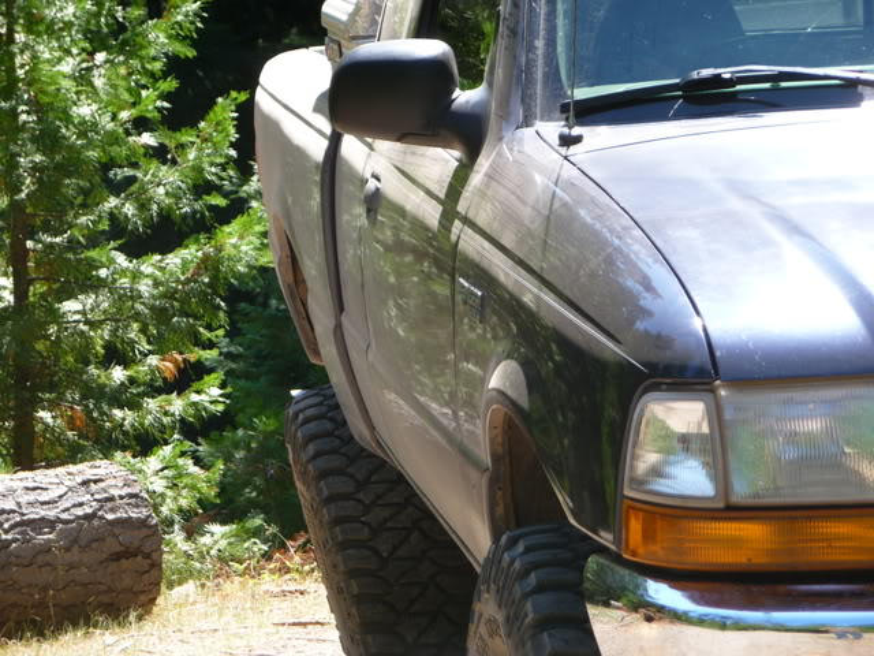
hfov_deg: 11.6
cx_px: 437
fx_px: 4292
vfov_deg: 8.7
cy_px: 328
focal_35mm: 170
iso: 100
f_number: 4.8
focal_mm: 29.1
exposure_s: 1/125
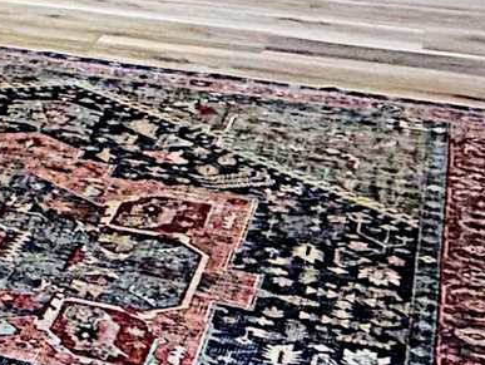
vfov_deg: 11.8
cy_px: -394
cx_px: -494
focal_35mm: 111
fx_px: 1557
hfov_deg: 14.6
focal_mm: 2.22
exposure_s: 1/121
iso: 160
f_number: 2.2
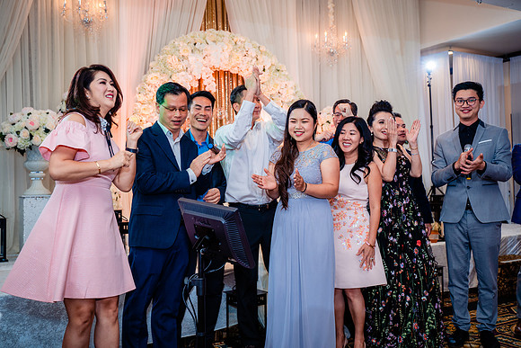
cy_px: 174
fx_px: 521
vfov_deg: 36.9
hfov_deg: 53.1
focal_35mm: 36
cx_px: 260
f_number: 3.5
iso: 640
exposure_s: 1/160
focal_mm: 36
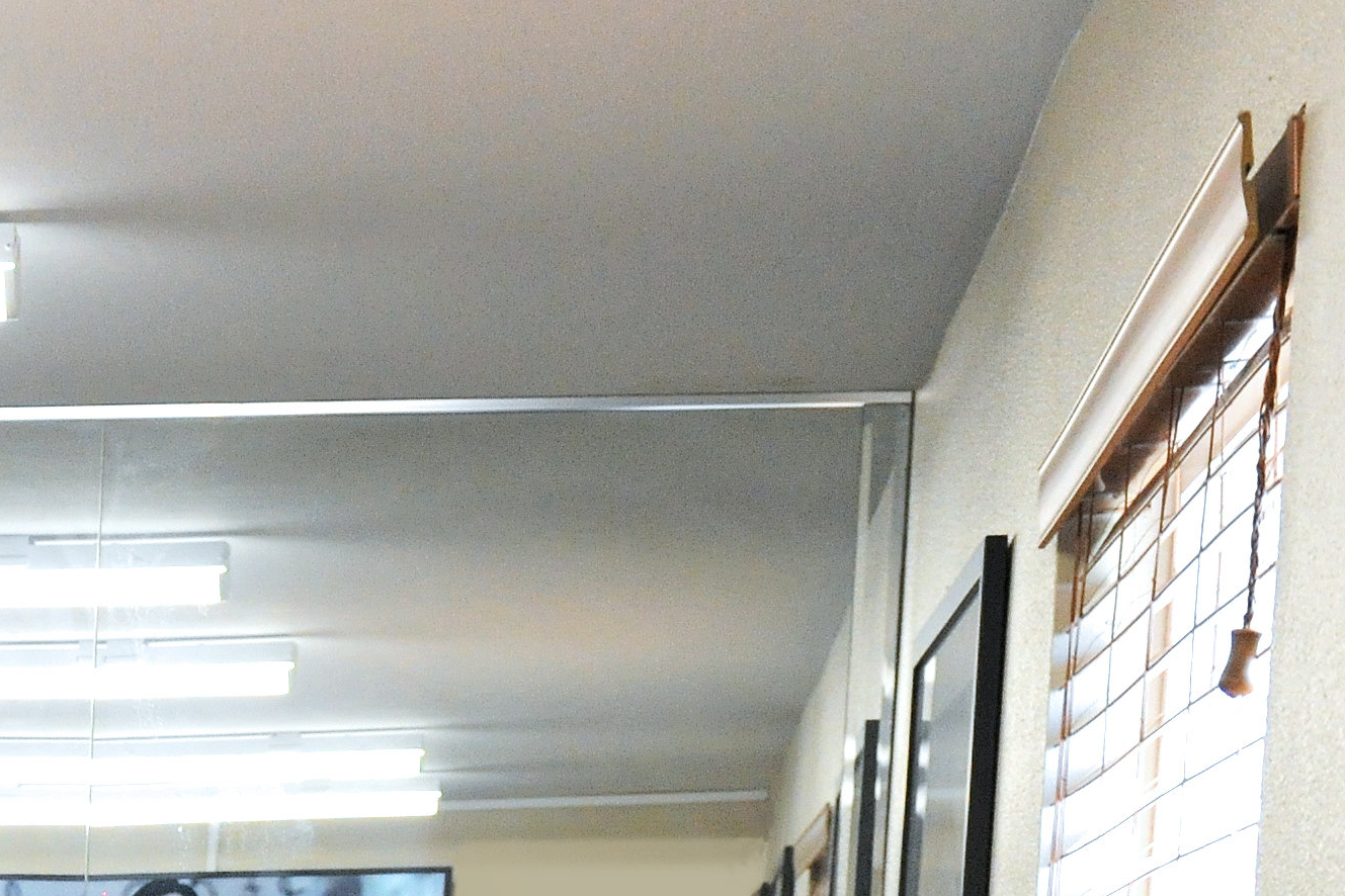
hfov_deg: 14.5
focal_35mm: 132
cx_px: -676
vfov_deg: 9.6
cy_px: 1823
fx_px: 4931
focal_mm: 29
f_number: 5.6
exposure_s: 1/100
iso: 1600
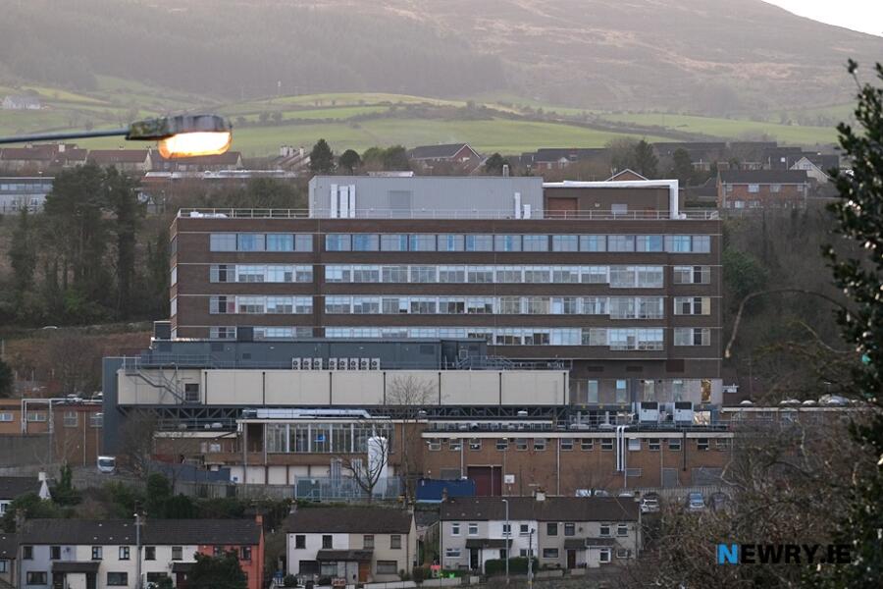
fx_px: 3802
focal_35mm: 155
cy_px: 294
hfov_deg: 13.2
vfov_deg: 8.9
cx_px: 442
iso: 1000
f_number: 4.5
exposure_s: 1/1100
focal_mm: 103.6
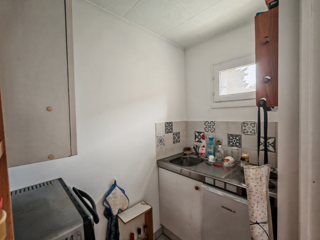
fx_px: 148
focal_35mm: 16
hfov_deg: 94.5
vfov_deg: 78.1
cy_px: 120
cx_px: 160
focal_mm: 1.96
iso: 200
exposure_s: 1/50
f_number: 2.2
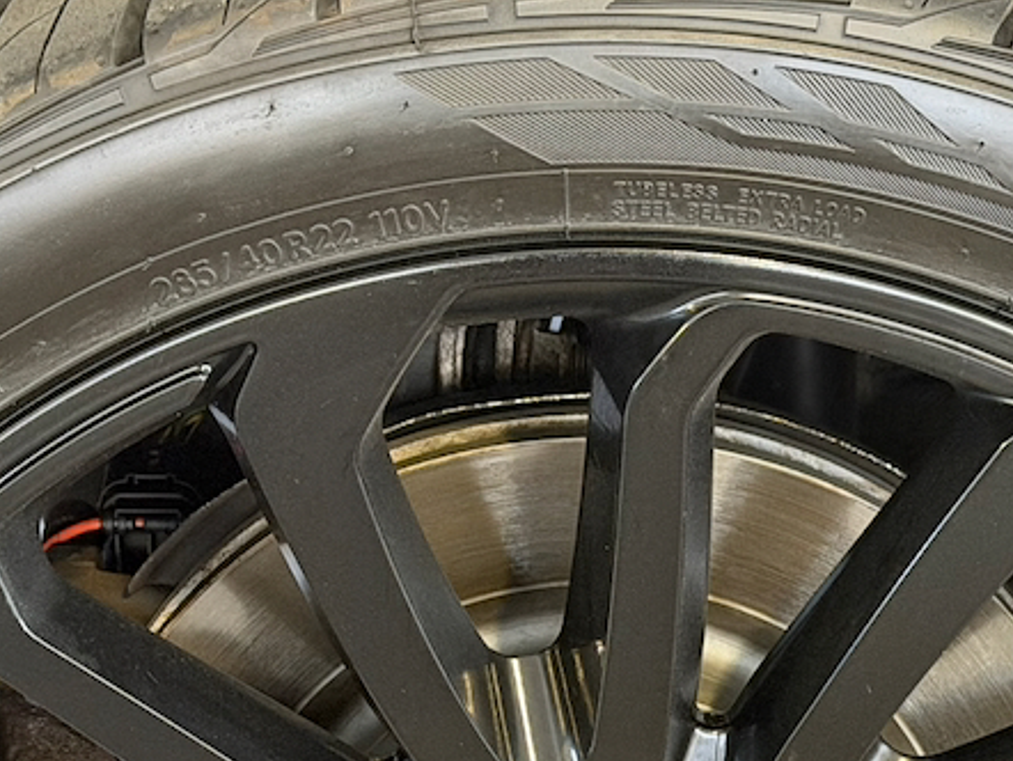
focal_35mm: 139
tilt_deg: -33.3
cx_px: 607
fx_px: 4070
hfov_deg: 14.2
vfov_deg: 10.5
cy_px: 873
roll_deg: -0.6
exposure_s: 1/43
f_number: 1.78
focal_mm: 6.76
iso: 250
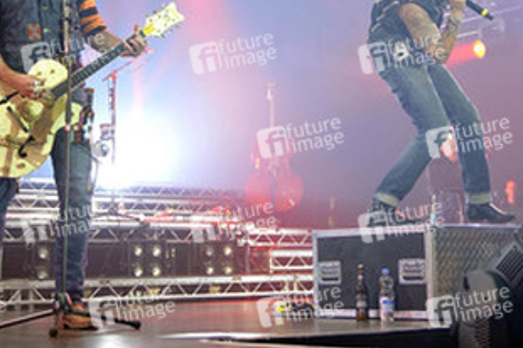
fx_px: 929
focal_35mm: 64
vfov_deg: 21.1
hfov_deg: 31.4
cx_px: 256
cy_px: 96
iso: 800
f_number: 4
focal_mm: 44
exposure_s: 1/160
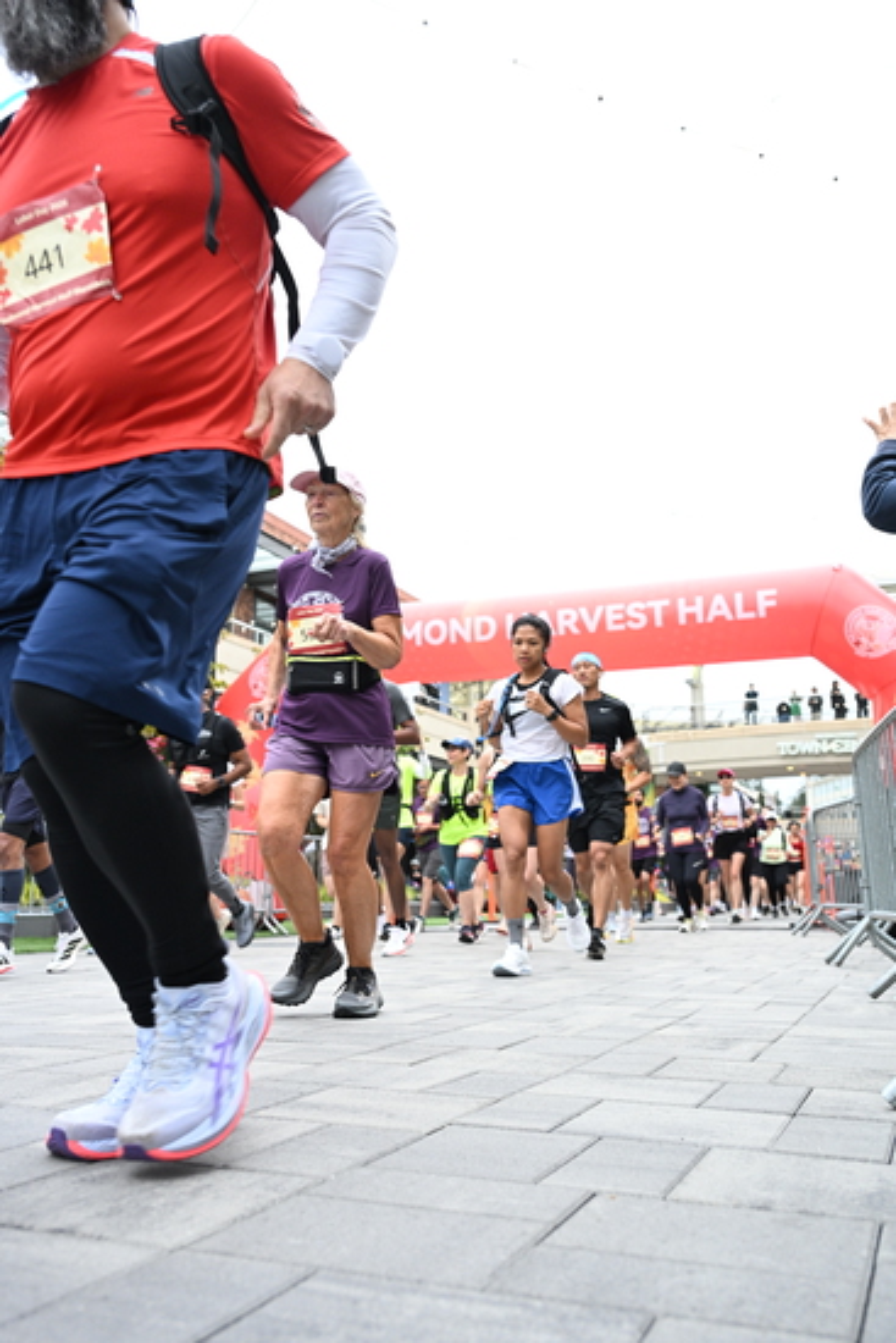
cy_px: 672
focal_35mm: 31
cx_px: 448
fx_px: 1157
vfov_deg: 60.3
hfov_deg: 42.3
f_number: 4
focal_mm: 31
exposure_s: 1/640
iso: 2000
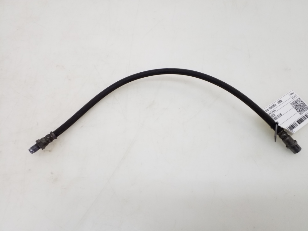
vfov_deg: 49.8
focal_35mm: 28
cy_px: 119
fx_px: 249
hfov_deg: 63.4
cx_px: 159
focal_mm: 3.6
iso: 64
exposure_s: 1/50
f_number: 1.9
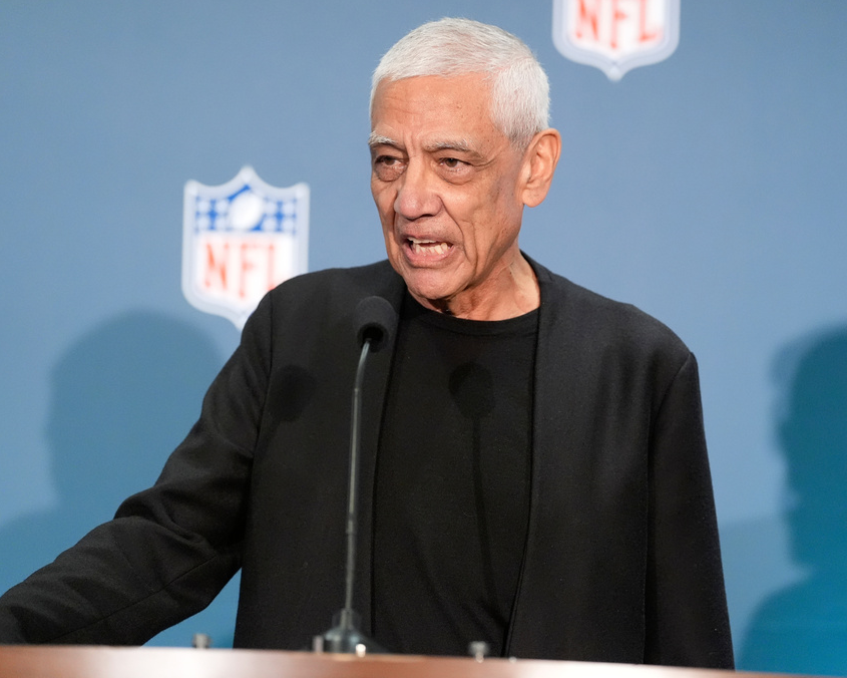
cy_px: 338
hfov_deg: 12.2
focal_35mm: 158
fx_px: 3961
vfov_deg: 9.8
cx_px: 470
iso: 6400
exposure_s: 1/320
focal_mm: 139
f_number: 2.8
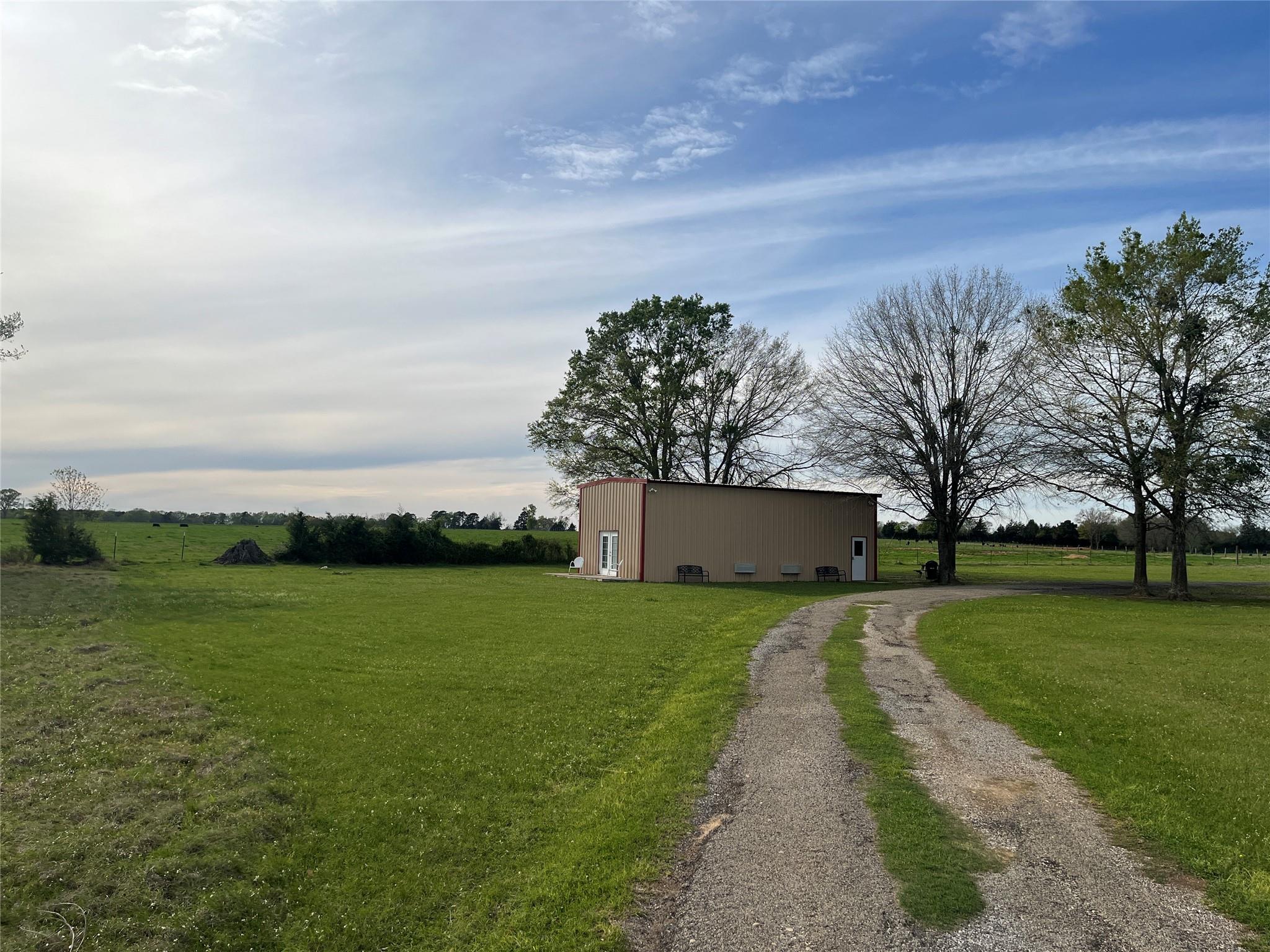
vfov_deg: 53.1
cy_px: 476
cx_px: 635
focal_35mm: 26
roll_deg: -2.1
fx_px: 954
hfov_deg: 67.3
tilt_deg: +5.1
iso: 50
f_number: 1.6
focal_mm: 5.1
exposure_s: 1/5848
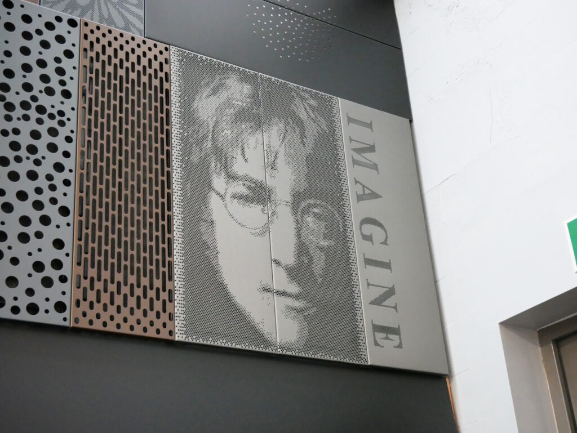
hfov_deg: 38.2
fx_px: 834
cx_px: 288
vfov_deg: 29.1
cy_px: 216
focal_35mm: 50
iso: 3200
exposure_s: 1/50
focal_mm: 25
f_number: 4.5
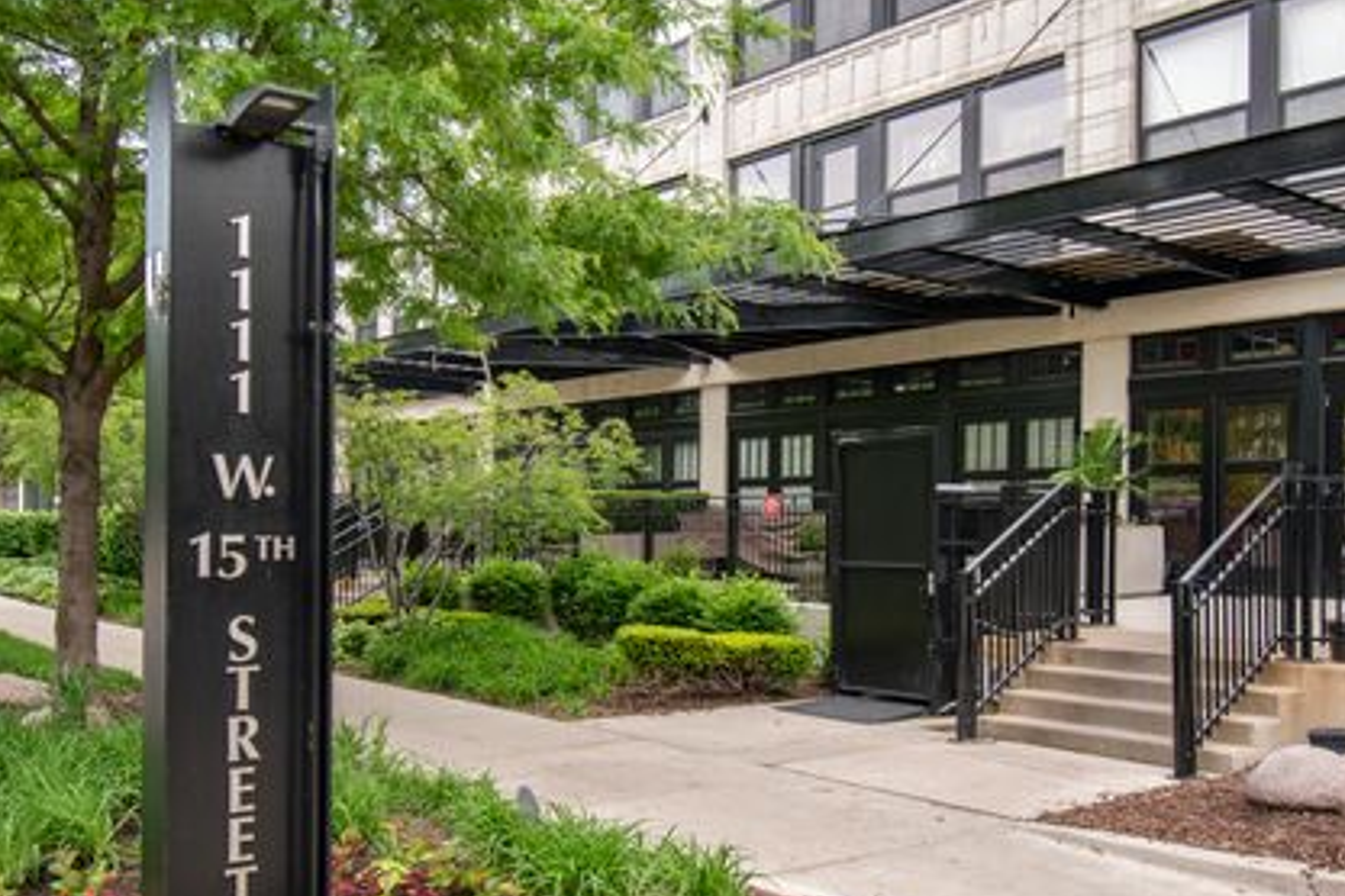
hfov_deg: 53.1
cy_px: 530
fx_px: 1345
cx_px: 693
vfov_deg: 36.8
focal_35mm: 36
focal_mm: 20
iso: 400
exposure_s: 1/250
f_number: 8
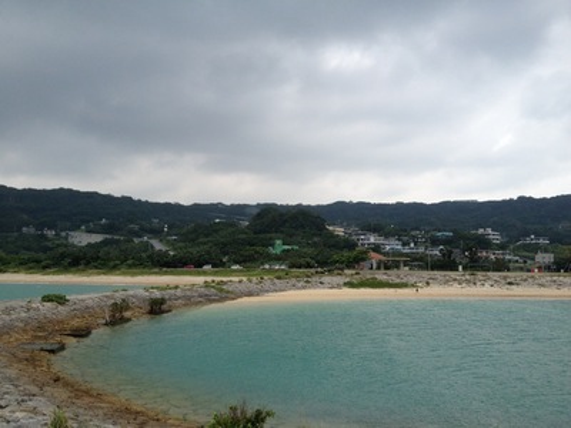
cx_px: 286
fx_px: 577
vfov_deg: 40.7
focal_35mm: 35
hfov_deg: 52.6
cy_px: 214
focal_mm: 4.28
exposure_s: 1/1126
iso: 64
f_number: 2.4
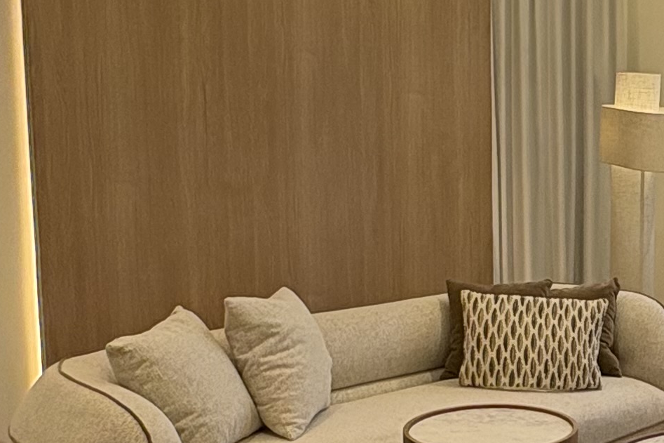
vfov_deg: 21.9
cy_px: 251
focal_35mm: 62
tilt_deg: -7.6
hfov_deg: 30.9
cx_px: 602
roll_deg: +0.2
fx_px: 1143
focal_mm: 2.22
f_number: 2.2
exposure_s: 1/100
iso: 160
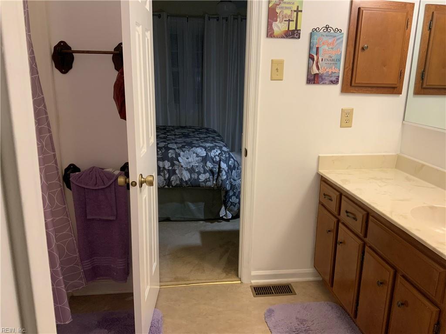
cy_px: 167
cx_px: 223
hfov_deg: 61.7
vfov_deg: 48.2
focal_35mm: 29
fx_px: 374
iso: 100
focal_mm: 3
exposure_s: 1/60
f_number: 1.8
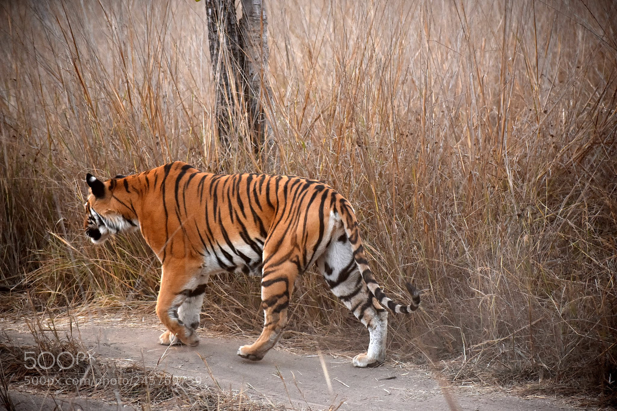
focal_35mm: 218
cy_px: 206
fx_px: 3728
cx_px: 308
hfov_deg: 9.5
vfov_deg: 6.3
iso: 1000
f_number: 4.8
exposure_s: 1/500
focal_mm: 145
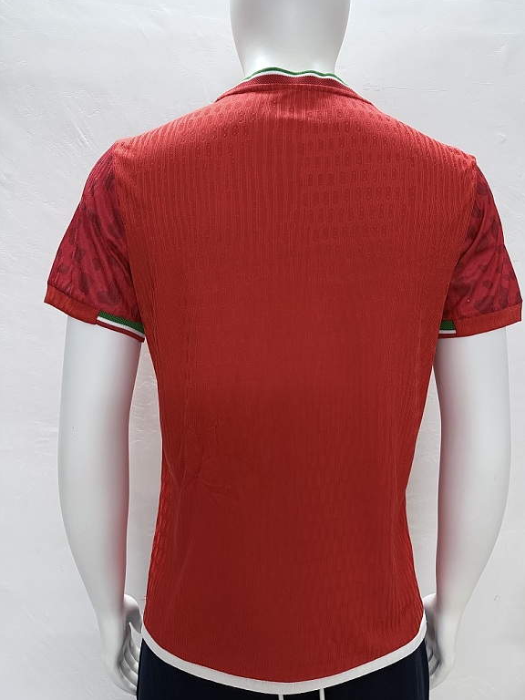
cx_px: 272
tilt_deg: -4.0
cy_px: 346
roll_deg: -1.6
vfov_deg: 69.4
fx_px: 506
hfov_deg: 54.9
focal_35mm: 25
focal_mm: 6.76
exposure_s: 1/50
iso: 400
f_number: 1.78
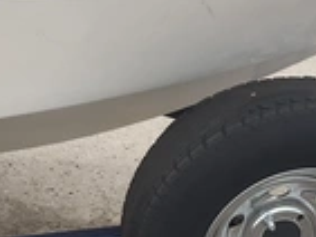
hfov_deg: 23.8
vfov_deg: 17.9
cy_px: 190
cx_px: 188
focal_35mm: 82
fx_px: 749
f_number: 1.8
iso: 25
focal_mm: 3
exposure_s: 1/613
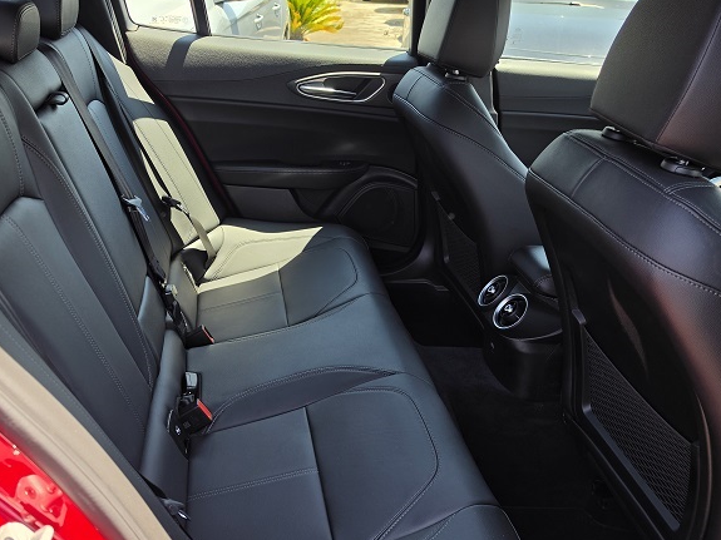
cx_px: 293
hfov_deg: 56.5
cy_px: 330
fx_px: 666
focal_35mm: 32
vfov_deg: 43.9
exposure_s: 1/359
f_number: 1.4
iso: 20
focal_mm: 6.5
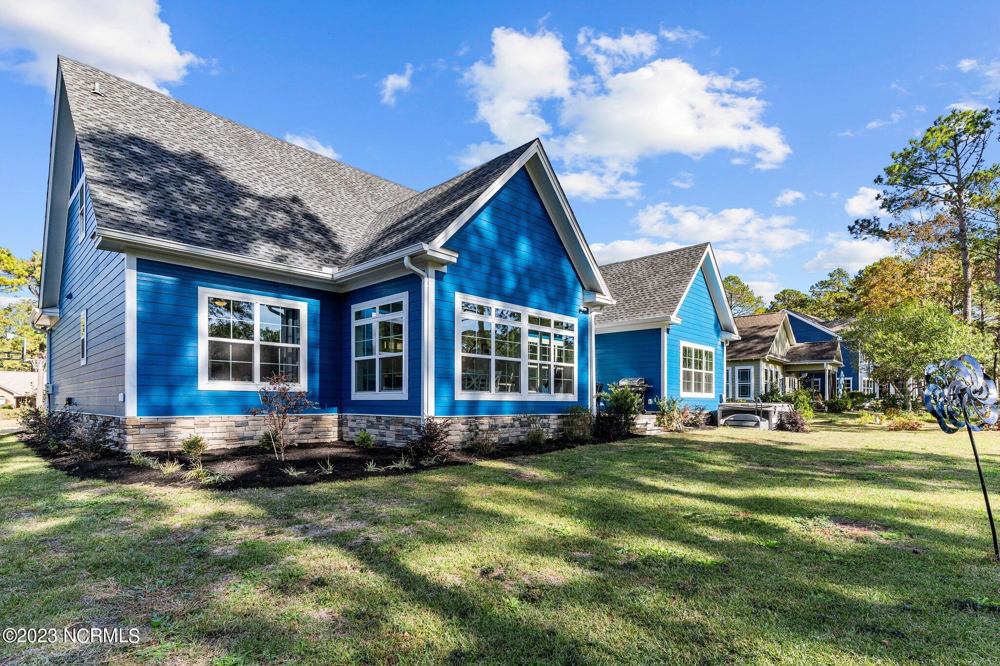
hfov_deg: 93.3
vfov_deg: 70.4
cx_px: 500
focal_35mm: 17
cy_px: 333
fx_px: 472
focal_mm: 17
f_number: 6.3
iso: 500
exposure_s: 1/1000
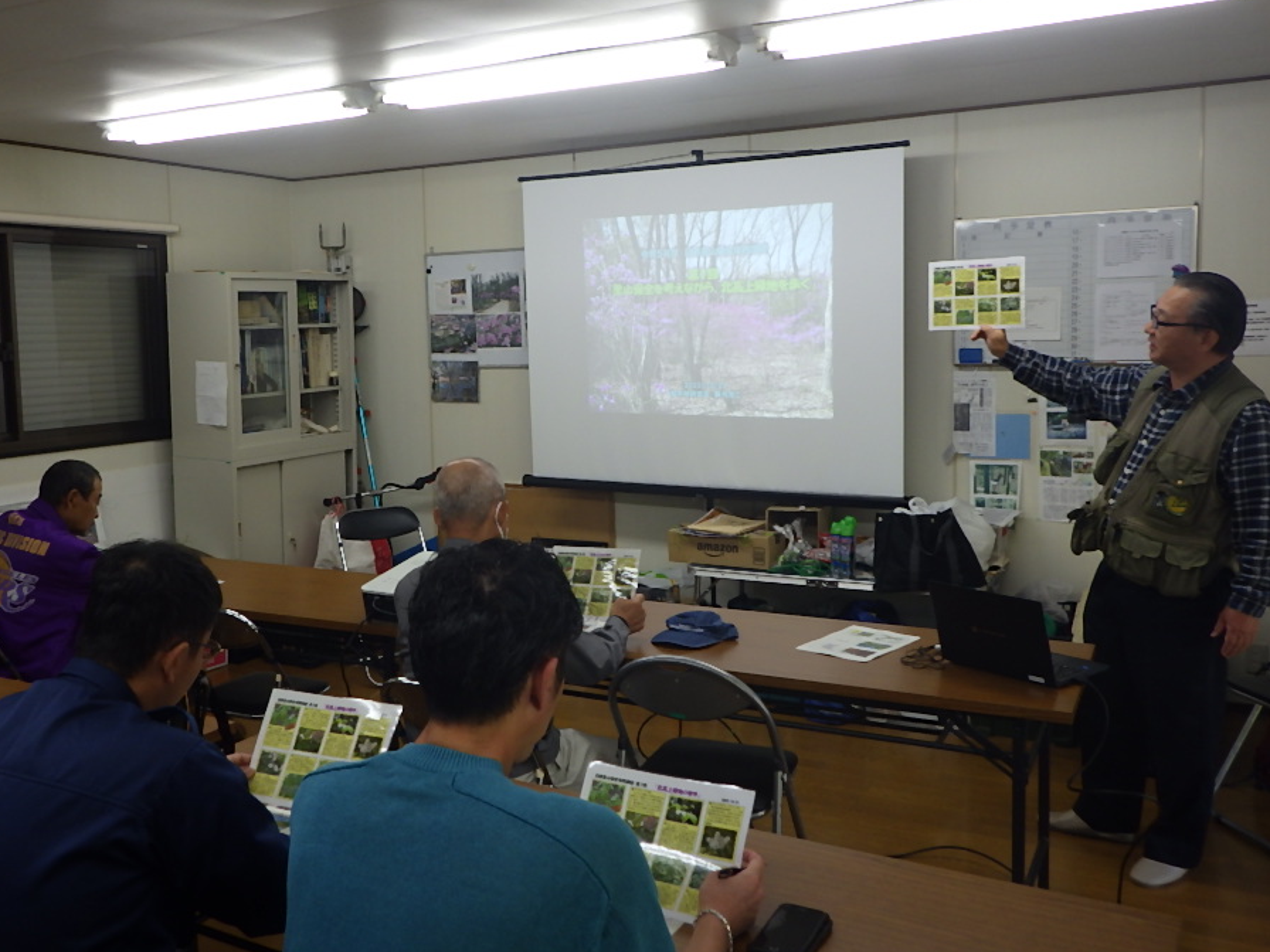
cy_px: 434
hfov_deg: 56.7
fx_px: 1174
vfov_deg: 44.1
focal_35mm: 32
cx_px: 573
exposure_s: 1/60
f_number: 3.5
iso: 125
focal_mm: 5
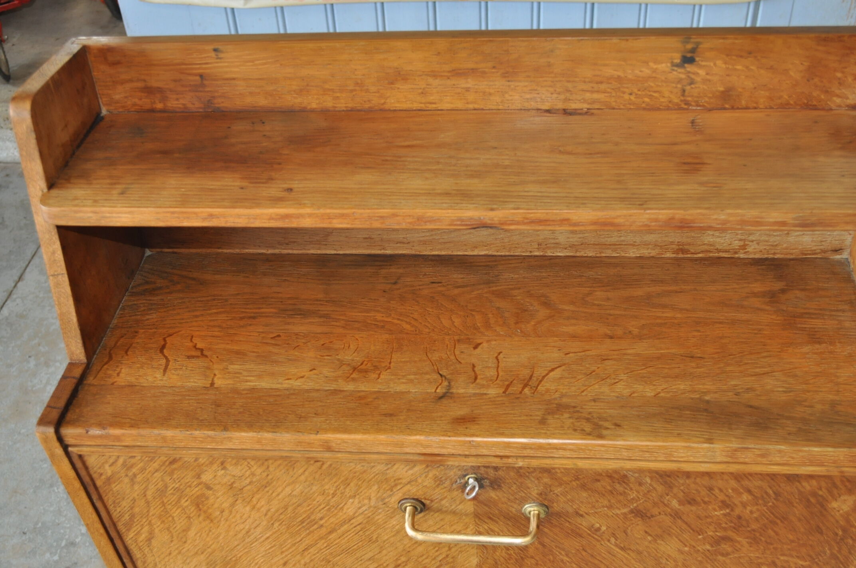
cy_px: 284
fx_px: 1033
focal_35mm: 44
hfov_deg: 45.0
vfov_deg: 30.8
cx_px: 428
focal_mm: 29
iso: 800
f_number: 4.5
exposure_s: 1/60
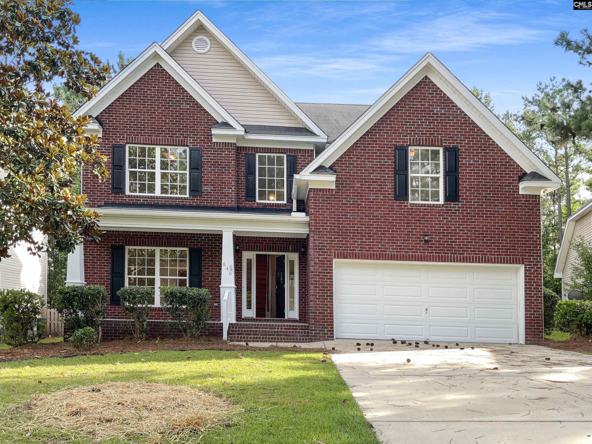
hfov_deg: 61.7
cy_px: 222
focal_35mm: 29
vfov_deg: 48.2
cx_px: 296
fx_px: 496
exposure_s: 1/249
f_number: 1.8
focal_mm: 3
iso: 16
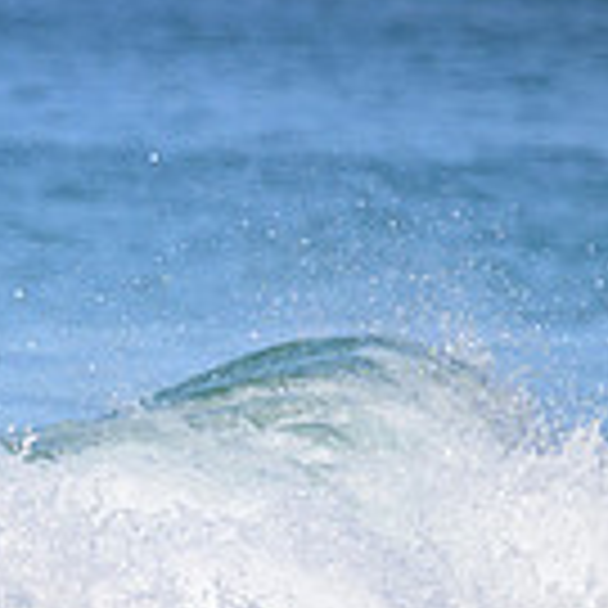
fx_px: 44194
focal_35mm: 2224
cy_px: 570
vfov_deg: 0.8
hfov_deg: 0.8
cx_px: -558
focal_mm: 610
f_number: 11
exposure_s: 1/2000
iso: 1100
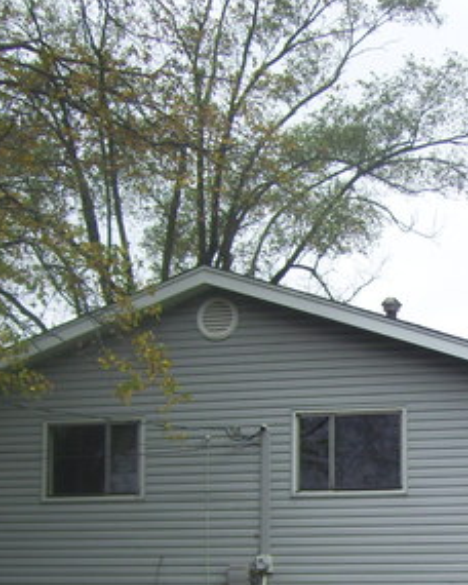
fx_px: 1368
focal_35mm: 79
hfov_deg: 18.9
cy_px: 472
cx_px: 460
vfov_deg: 23.8
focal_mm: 6
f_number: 2.7
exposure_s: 1/400
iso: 80
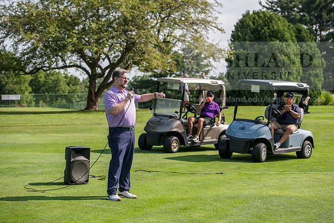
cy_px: 112
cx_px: 167
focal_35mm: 78
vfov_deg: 17.5
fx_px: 724
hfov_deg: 26.0
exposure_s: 1/500
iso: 80
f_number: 4
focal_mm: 78
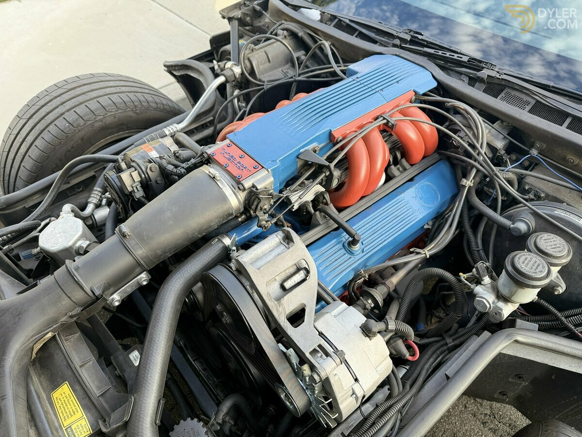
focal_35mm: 24
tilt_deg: -45.9
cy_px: 218
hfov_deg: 71.6
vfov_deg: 56.8
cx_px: 291
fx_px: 404
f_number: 1.78
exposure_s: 1/184
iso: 80
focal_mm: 6.76
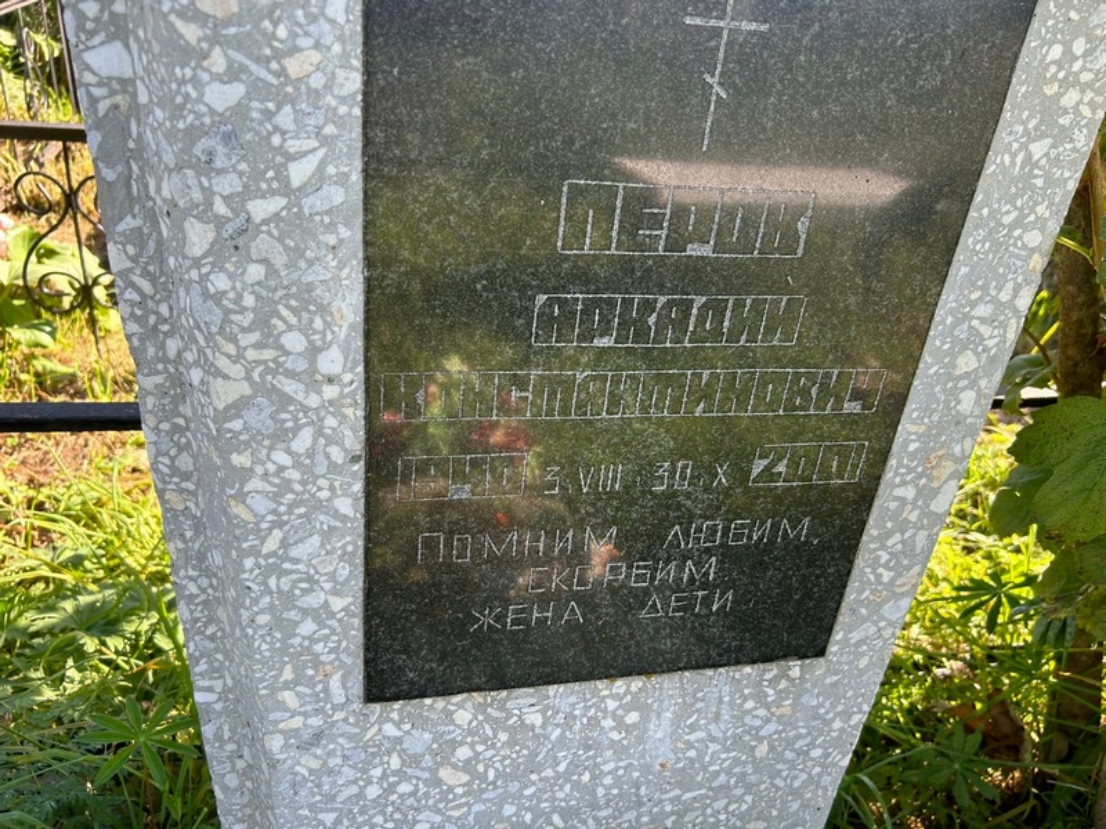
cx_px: 553
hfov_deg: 67.3
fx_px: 831
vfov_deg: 53.1
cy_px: 414
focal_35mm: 26
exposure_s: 1/464
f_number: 1.5
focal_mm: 5.7
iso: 50
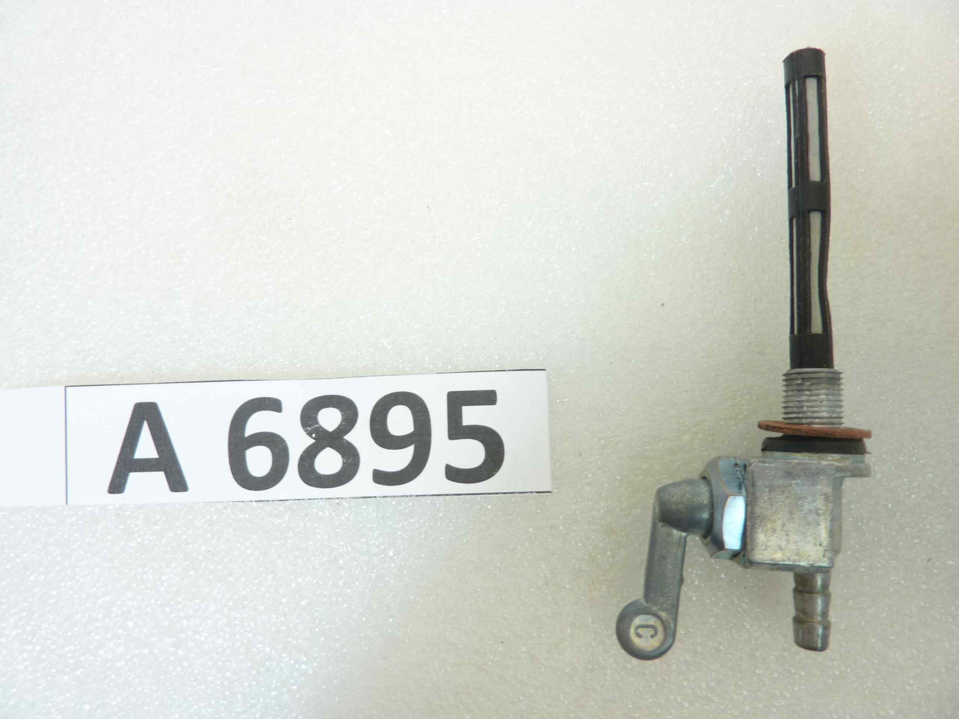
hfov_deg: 69.4
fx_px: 693
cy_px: 360
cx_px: 480
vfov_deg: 54.9
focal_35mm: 25
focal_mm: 4.1
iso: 80
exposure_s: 1/25
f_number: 3.3
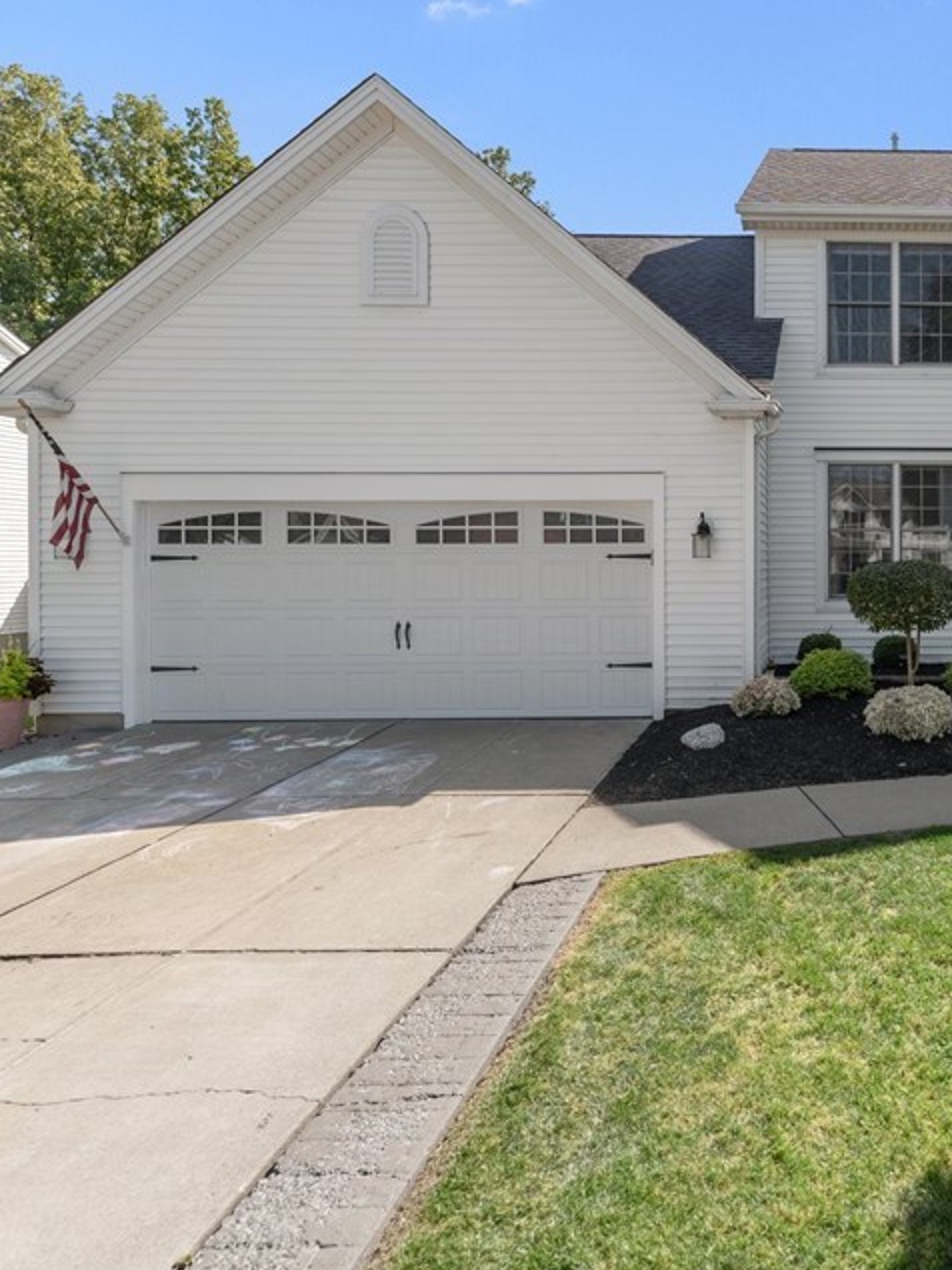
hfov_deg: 50.6
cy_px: 609
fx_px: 844
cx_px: 894
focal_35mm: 23
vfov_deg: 73.9
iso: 100
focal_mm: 14
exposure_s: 1/160
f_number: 8
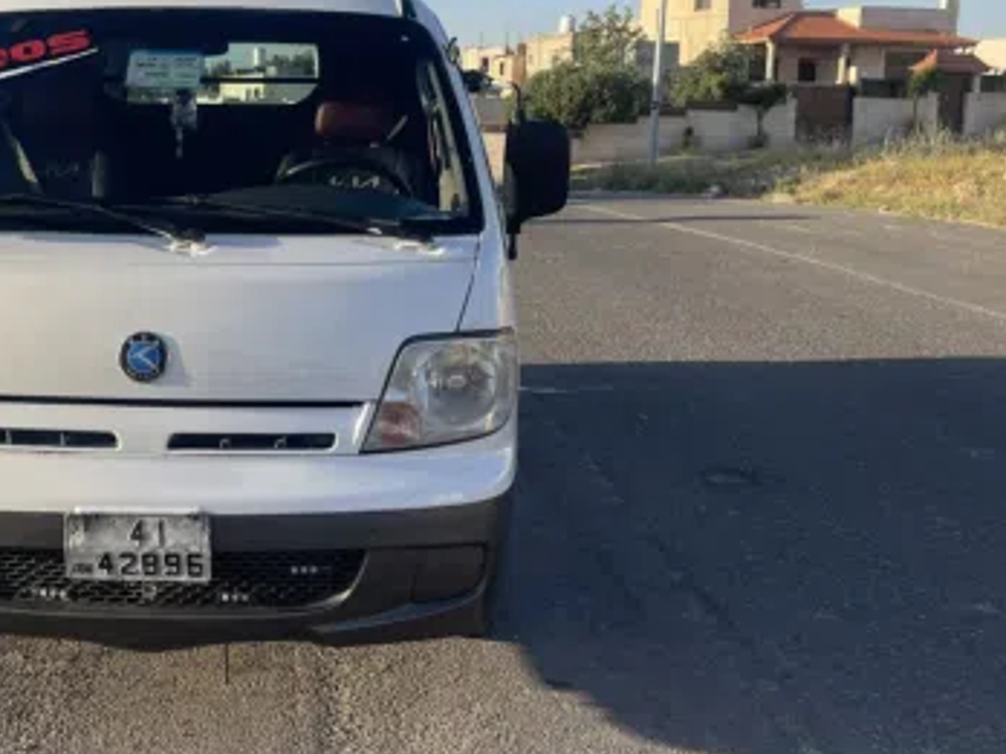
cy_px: 274
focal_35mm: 46
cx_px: 220
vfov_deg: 31.4
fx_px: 1337
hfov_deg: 39.8
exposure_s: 1/1534
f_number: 1.6
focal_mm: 5.1
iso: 32
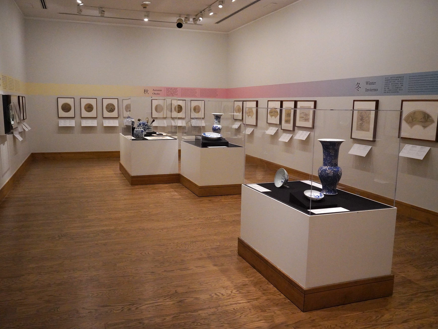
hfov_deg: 58.3
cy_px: 167
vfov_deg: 45.4
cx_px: 212
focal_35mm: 31
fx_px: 392
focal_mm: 28
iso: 10000
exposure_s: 1/100
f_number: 5.6
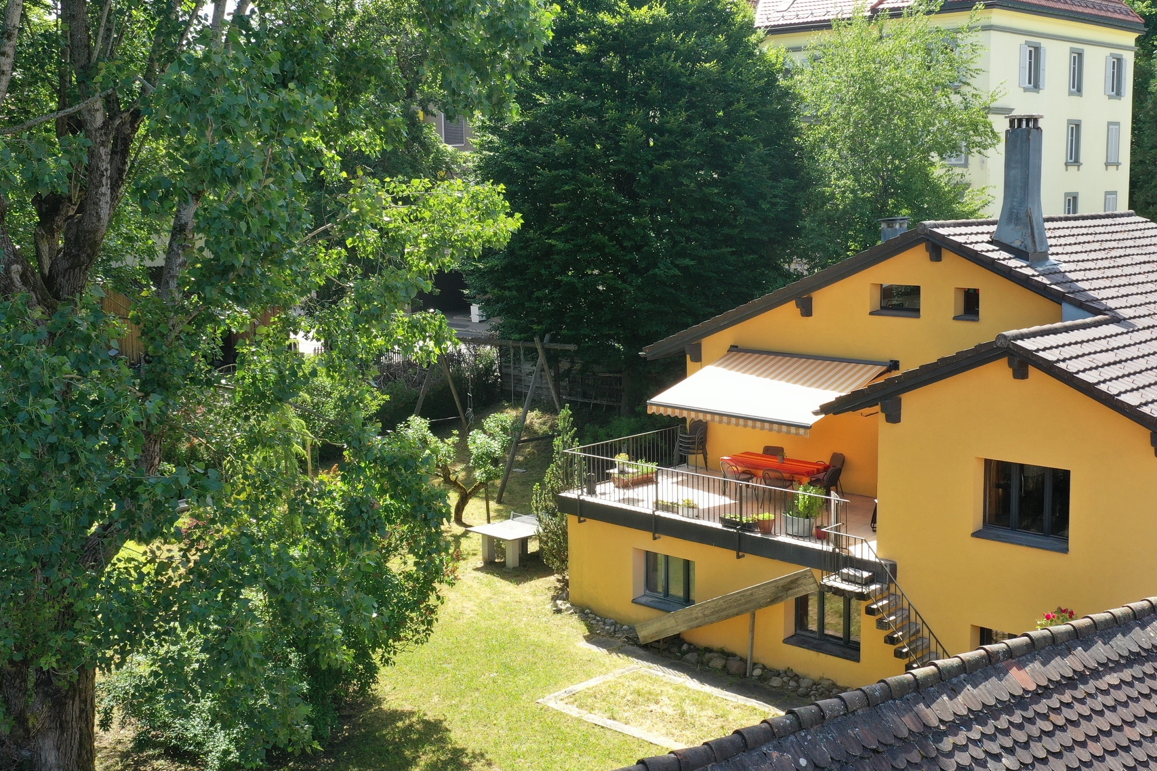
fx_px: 1350
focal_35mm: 42
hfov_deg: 46.3
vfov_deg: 31.9
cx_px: 639
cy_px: 375
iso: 100
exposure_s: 1/120
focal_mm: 10.26
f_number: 5.6
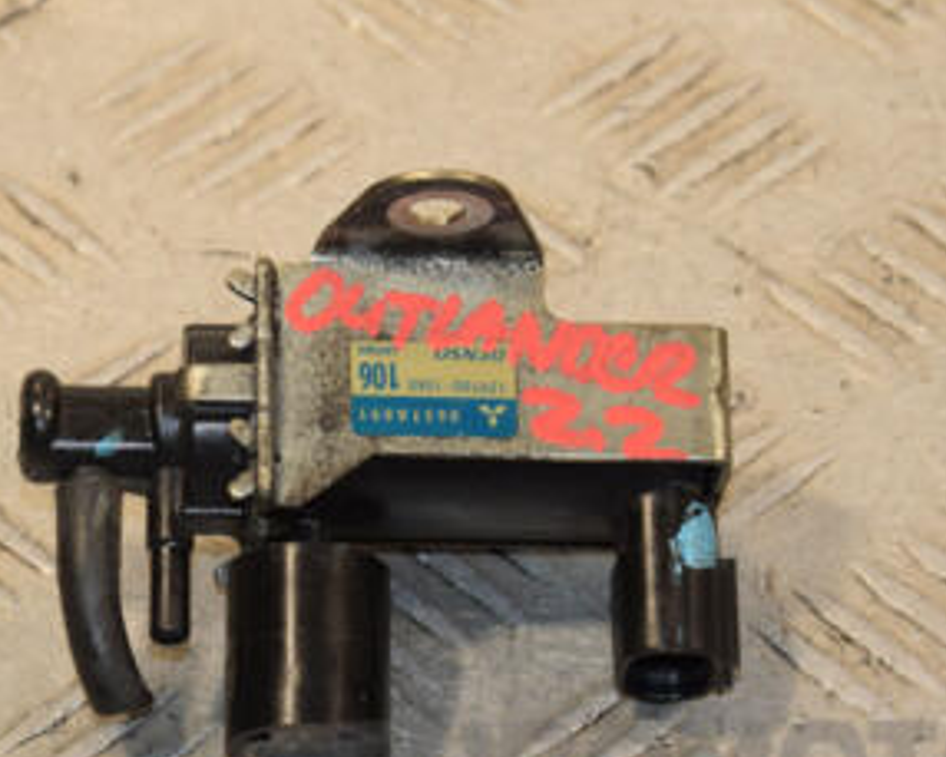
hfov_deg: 7.1
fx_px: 7618
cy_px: 331
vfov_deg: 5.7
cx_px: 271
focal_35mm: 272
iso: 800
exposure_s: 1/200
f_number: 8
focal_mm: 92
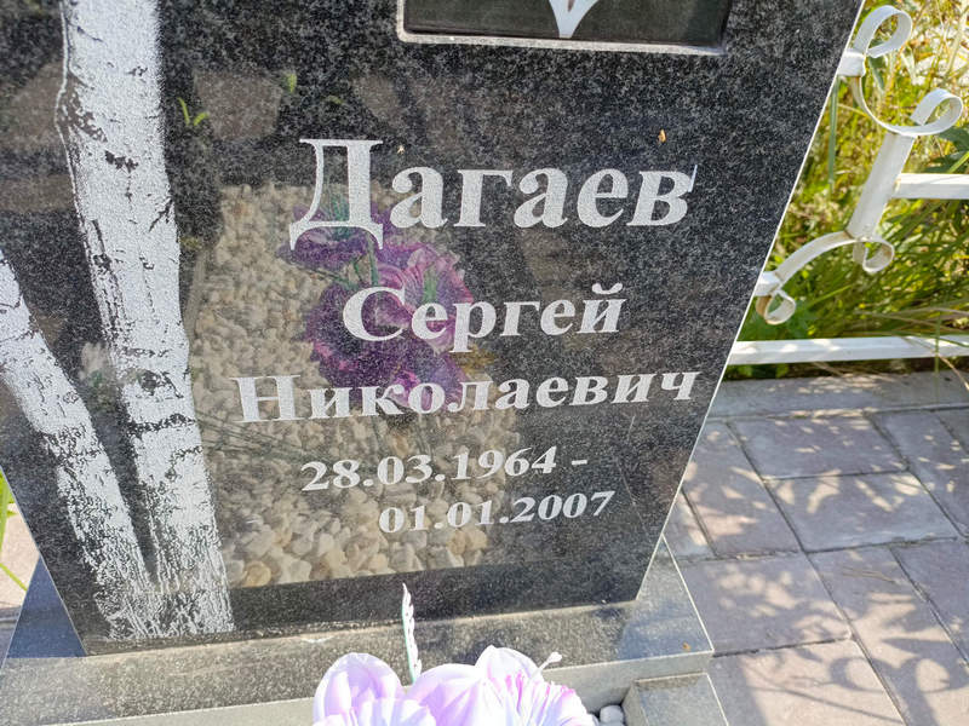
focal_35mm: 25
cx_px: 484
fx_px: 700
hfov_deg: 69.4
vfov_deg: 54.9
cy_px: 363
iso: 112
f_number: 1.69
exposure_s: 1/292
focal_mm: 4.76
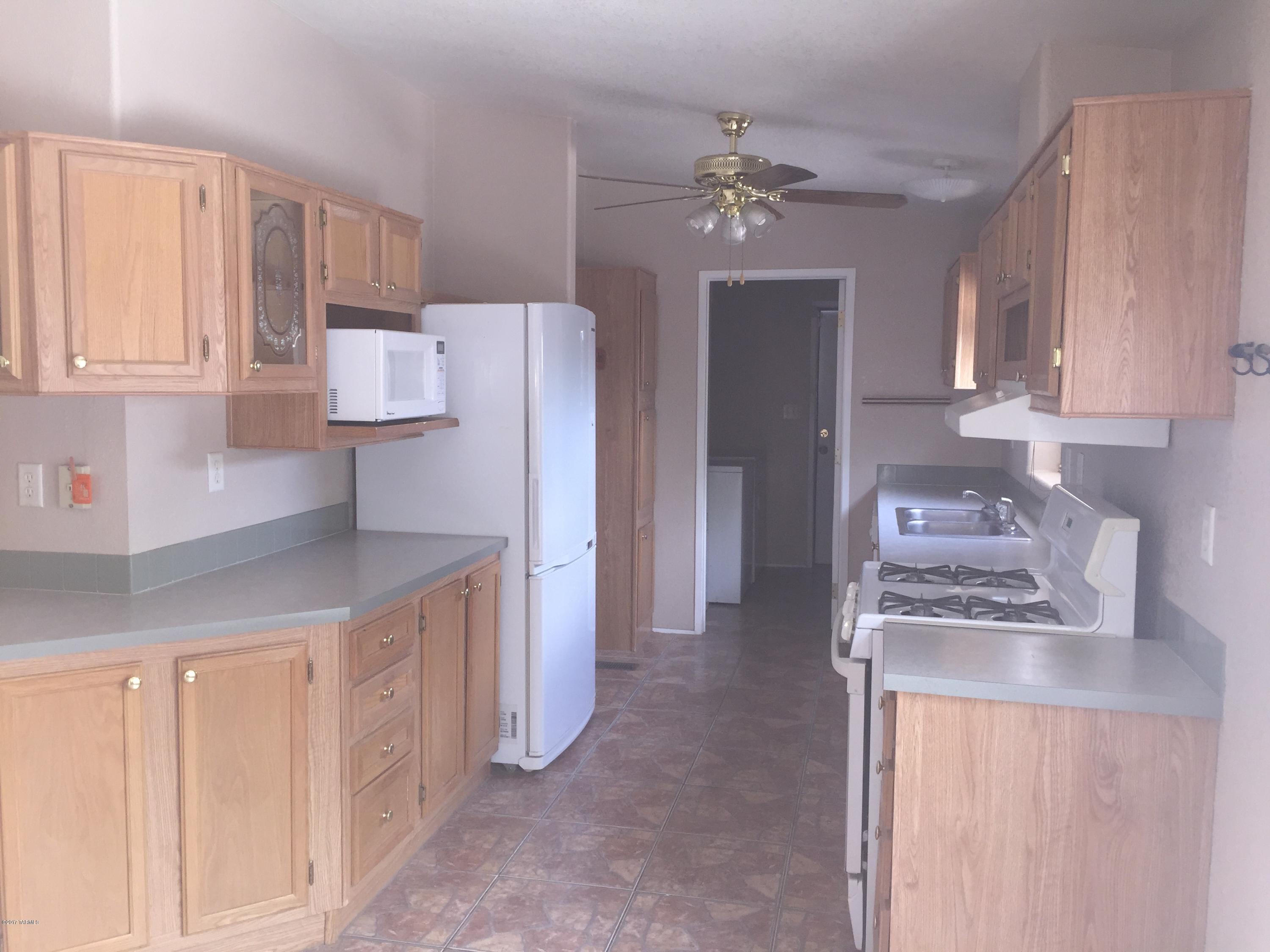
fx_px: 1064
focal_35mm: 29
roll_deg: -0.5
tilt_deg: -4.9
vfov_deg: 48.2
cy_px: 476
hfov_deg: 61.7
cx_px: 635
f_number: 2.2
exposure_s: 1/30
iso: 50
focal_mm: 4.15
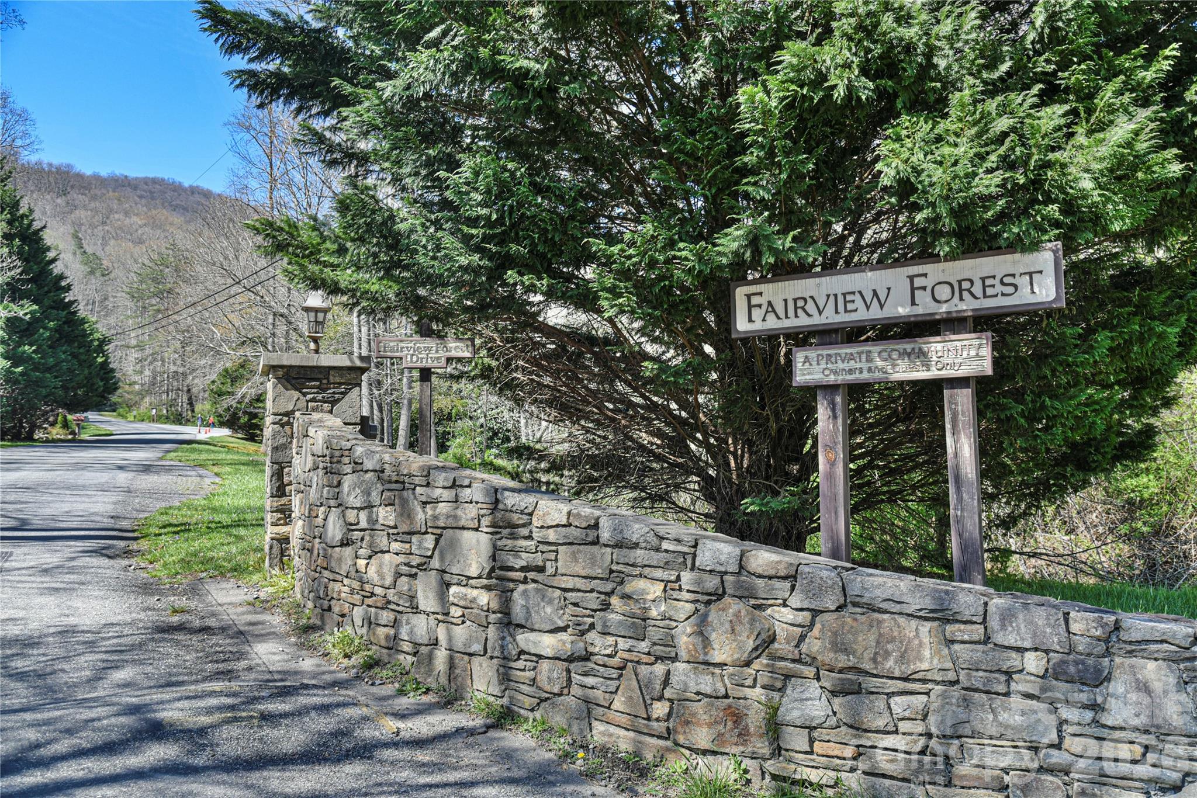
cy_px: 399
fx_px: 1064
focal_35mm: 32
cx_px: 598
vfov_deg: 41.1
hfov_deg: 58.7
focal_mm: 32
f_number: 6.3
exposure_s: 1/160
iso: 400
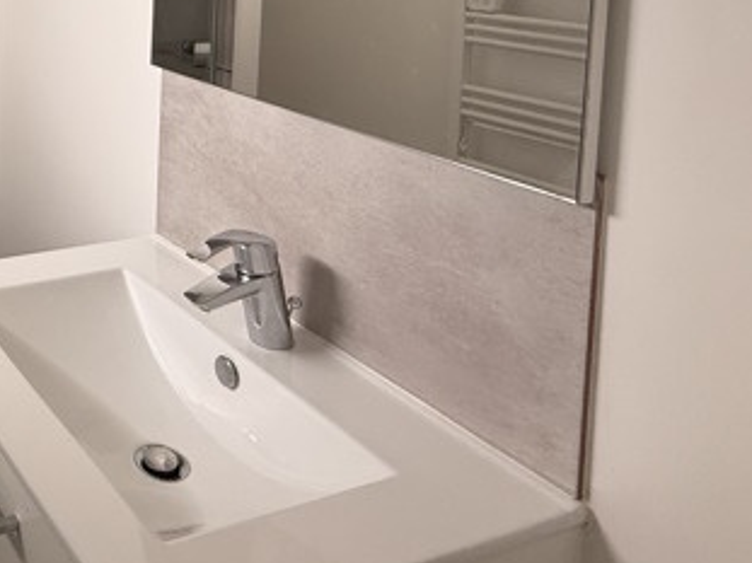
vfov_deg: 34.5
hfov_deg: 39.4
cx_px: -121
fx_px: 782
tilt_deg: -3.6
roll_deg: -0.2
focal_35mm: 36
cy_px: -48
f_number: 2.2
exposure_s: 1/99
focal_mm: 2.22
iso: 250
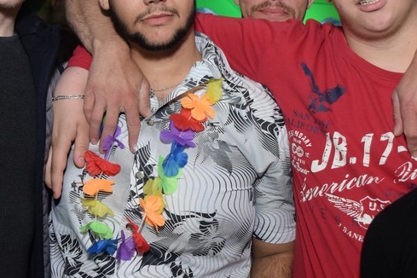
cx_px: 215
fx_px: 718
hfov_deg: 32.4
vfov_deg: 21.8
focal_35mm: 62
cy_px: 91
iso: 1600
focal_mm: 20
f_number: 3.5
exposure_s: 1/40
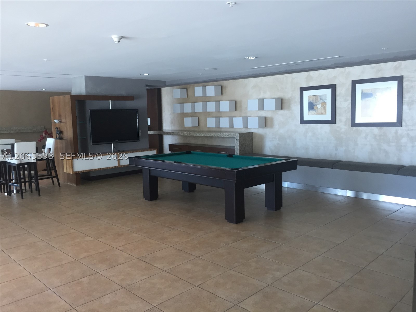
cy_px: 156
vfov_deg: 48.2
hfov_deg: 61.7
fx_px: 349
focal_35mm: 29
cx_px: 208
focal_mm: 4.15
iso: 64
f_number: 2.2
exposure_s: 1/30
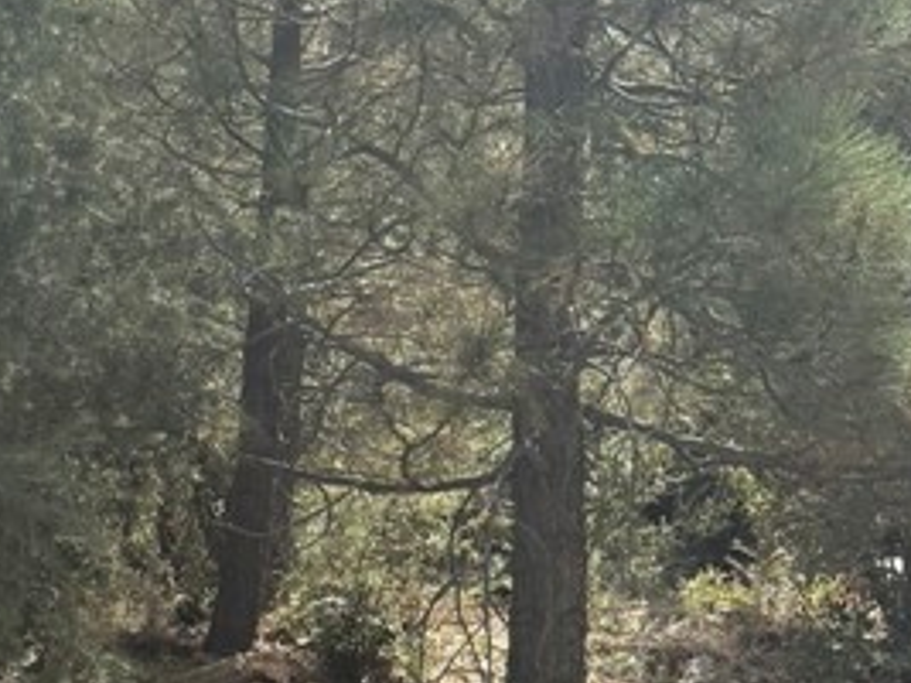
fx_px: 2420
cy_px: 553
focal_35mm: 92
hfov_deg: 21.0
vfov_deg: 15.9
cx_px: 164
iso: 100
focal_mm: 6.76
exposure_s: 1/2703
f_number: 1.78
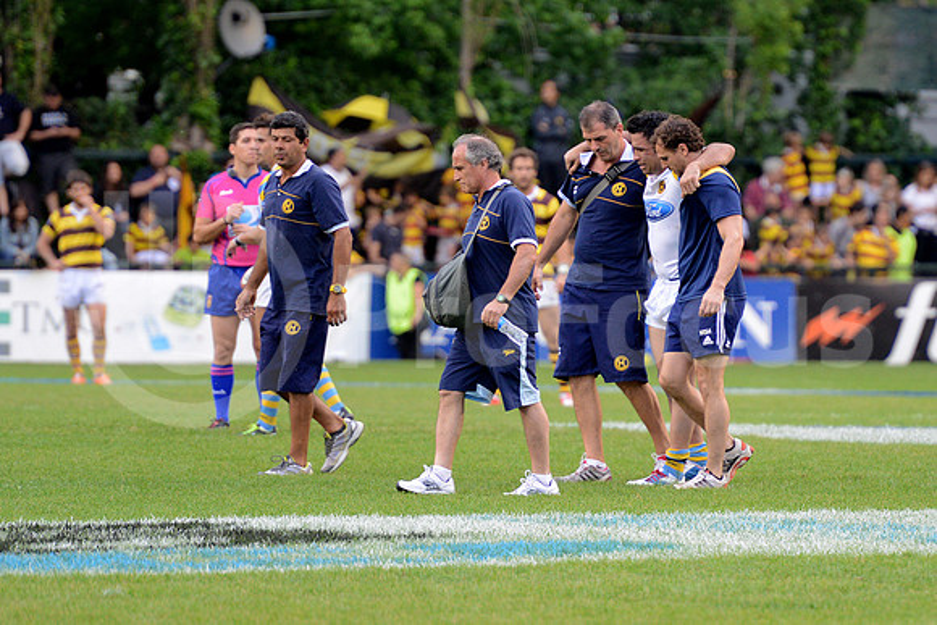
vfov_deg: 5.1
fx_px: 7029
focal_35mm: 270
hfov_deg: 7.6
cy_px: 312
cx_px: 468
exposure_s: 1/500
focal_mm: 270
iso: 2000
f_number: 4
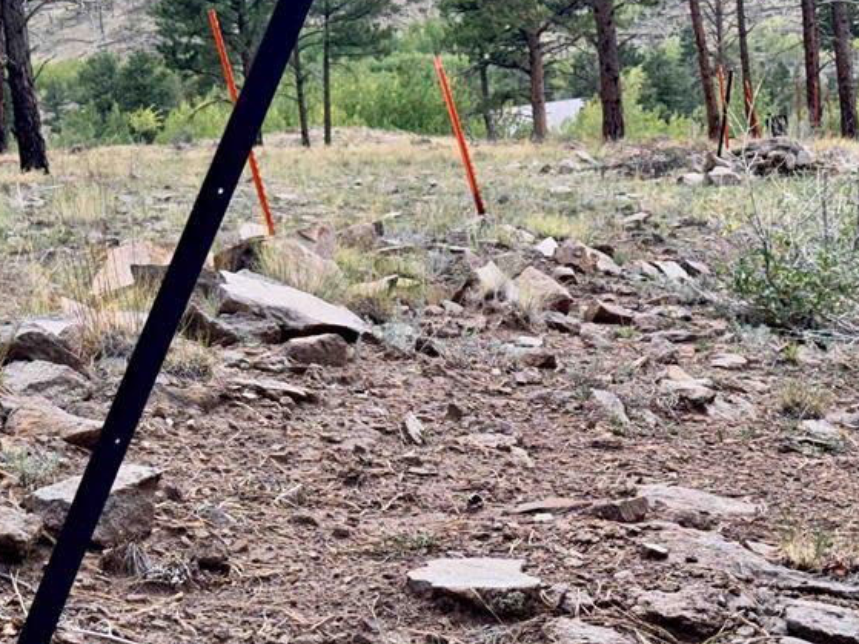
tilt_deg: -3.2
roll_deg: +7.5
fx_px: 2183
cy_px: 249
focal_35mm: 88
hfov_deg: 21.9
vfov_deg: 16.8
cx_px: 126
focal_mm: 6.76
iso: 50
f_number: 1.78
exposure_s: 1/652
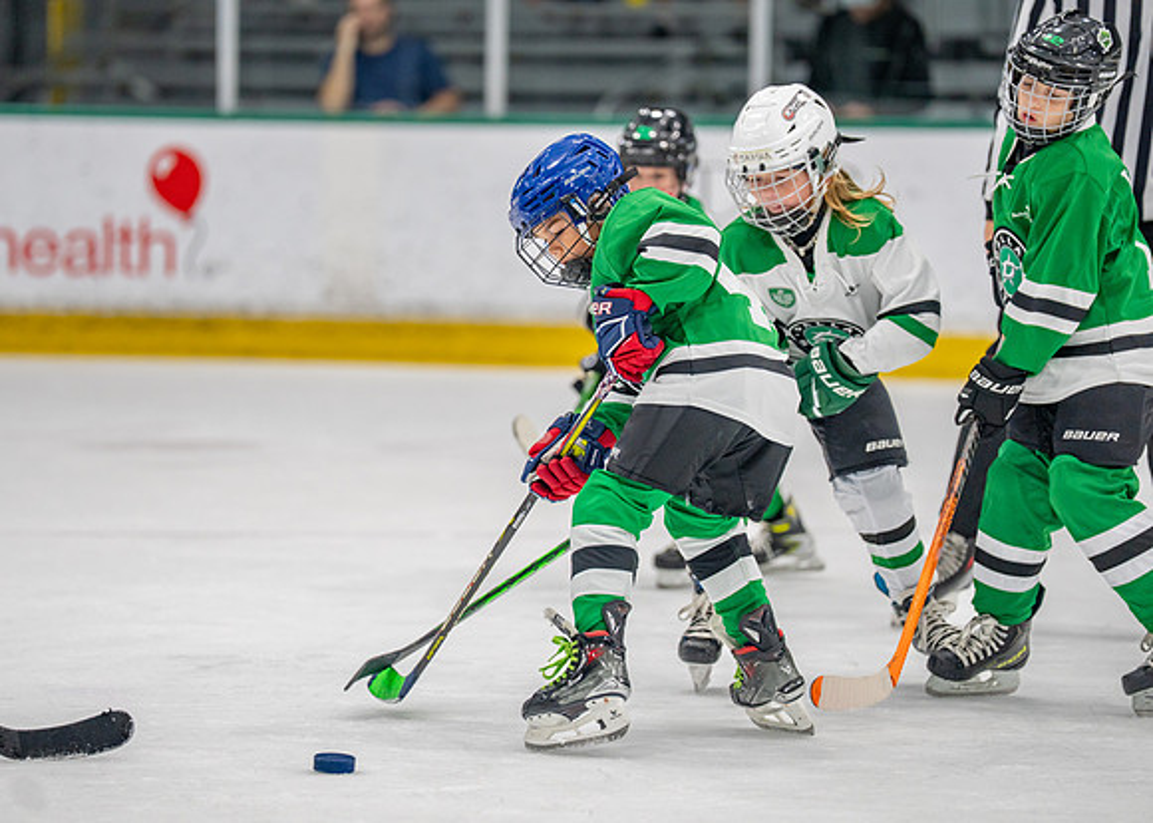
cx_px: 474
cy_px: 372
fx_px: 6985
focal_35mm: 213
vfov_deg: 6.7
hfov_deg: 9.4
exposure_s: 1/1250
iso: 1000
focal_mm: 185
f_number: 2.8
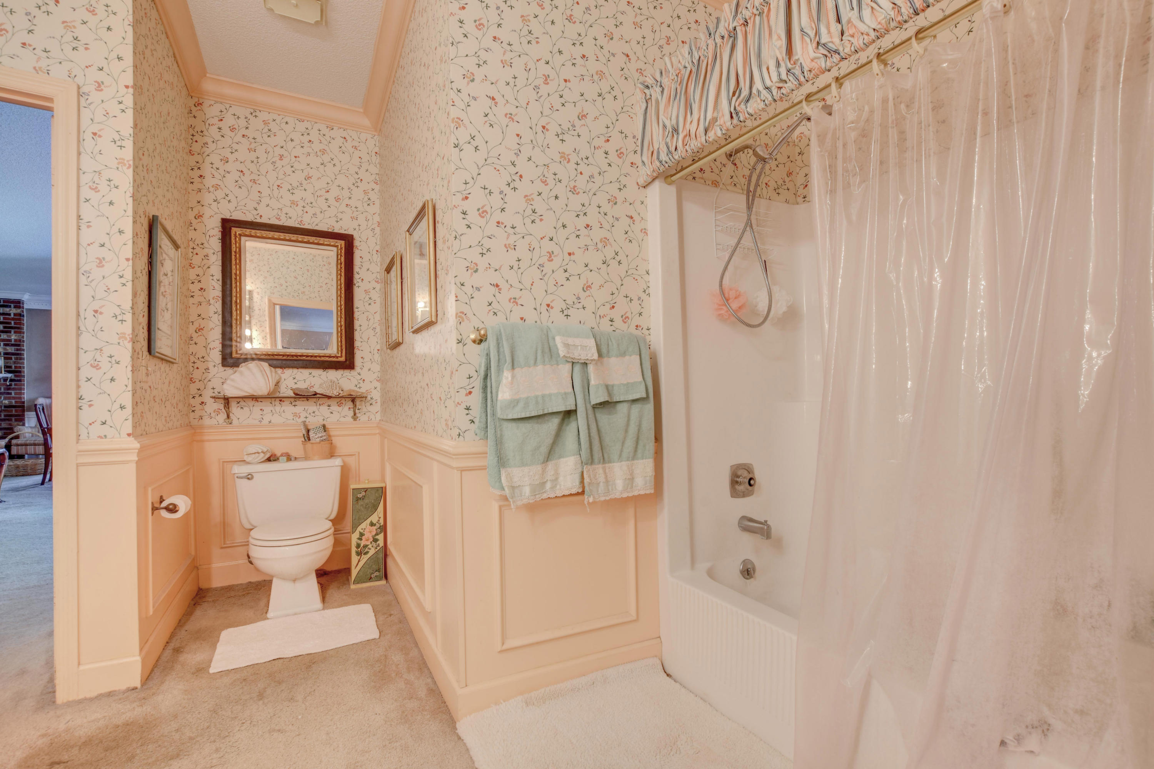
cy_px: 384
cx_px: 577
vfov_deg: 77.3
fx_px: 481
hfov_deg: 100.4
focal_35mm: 15
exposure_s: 1.6
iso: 200
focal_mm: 10
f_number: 10
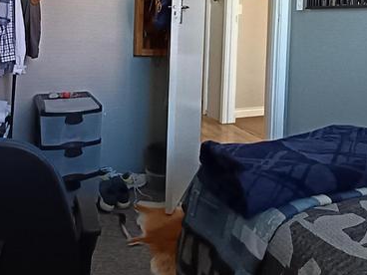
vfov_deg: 36.5
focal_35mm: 37
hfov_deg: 50.1
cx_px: 197
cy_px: 34
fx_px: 392
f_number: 2.2
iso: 802
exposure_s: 1/50
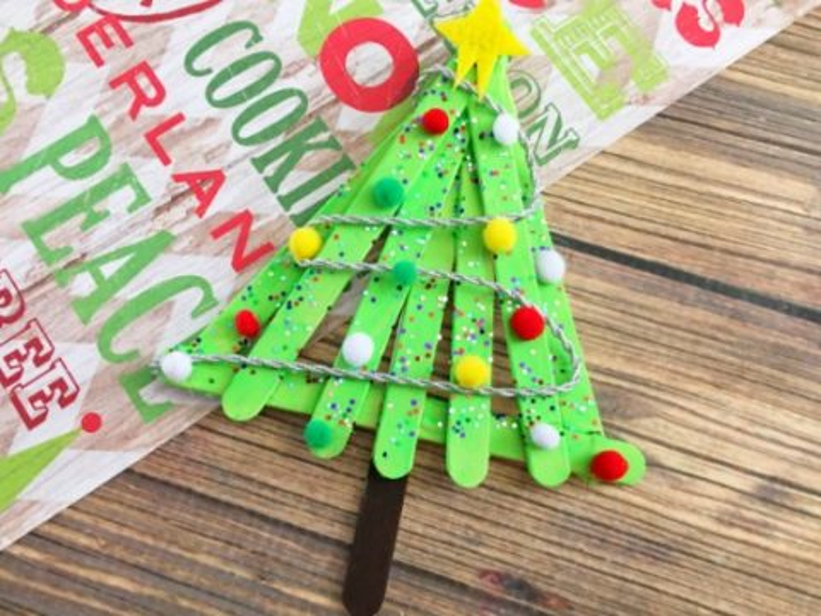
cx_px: 410
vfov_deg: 48.2
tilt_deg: -78.4
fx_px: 688
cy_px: 308
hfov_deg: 61.7
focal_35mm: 29
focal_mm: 4.15
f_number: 2.2
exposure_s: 1/15
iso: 64
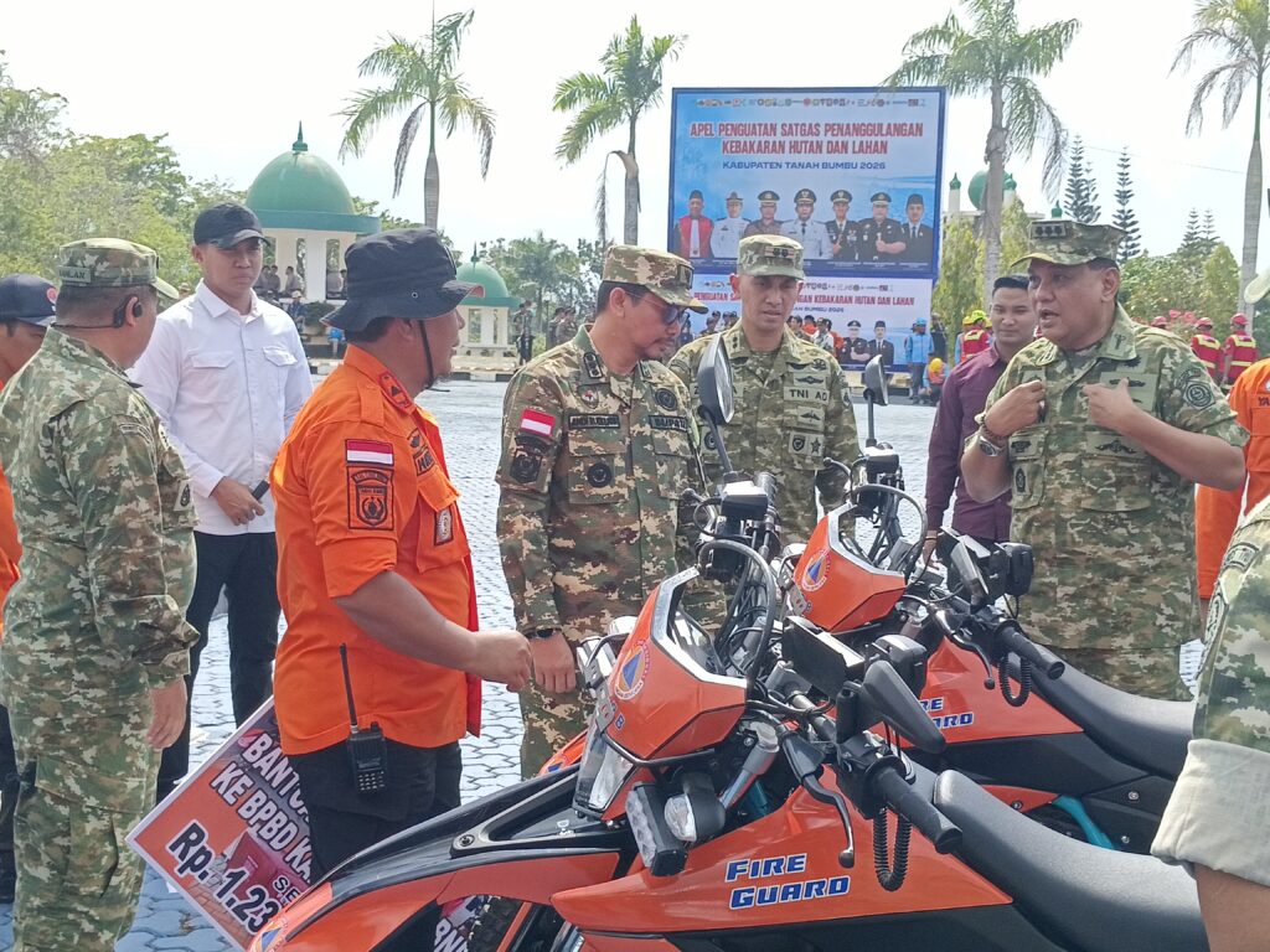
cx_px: 635
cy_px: 476
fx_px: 1834
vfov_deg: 29.1
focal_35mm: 50
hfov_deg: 38.2
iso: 100
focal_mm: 4.84
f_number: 1.79
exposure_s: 1/477
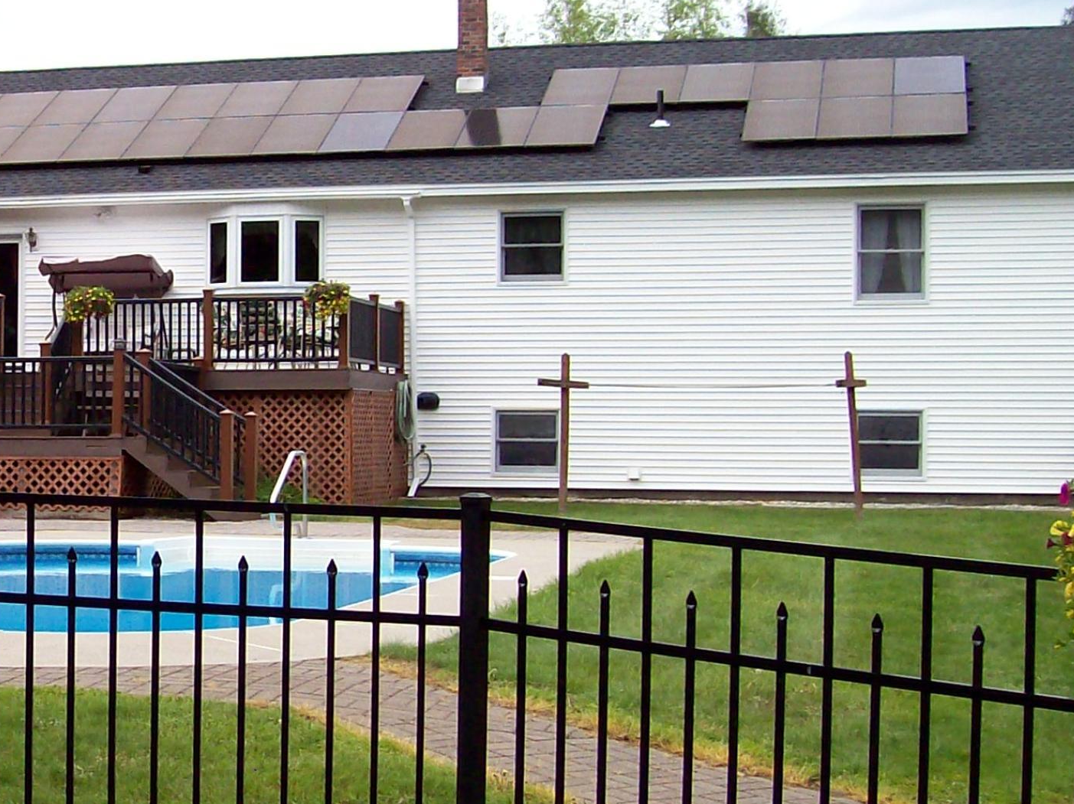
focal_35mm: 77
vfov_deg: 19.1
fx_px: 2388
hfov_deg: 24.0
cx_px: -49
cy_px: 413
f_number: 2.7
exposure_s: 1/737
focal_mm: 6
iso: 80
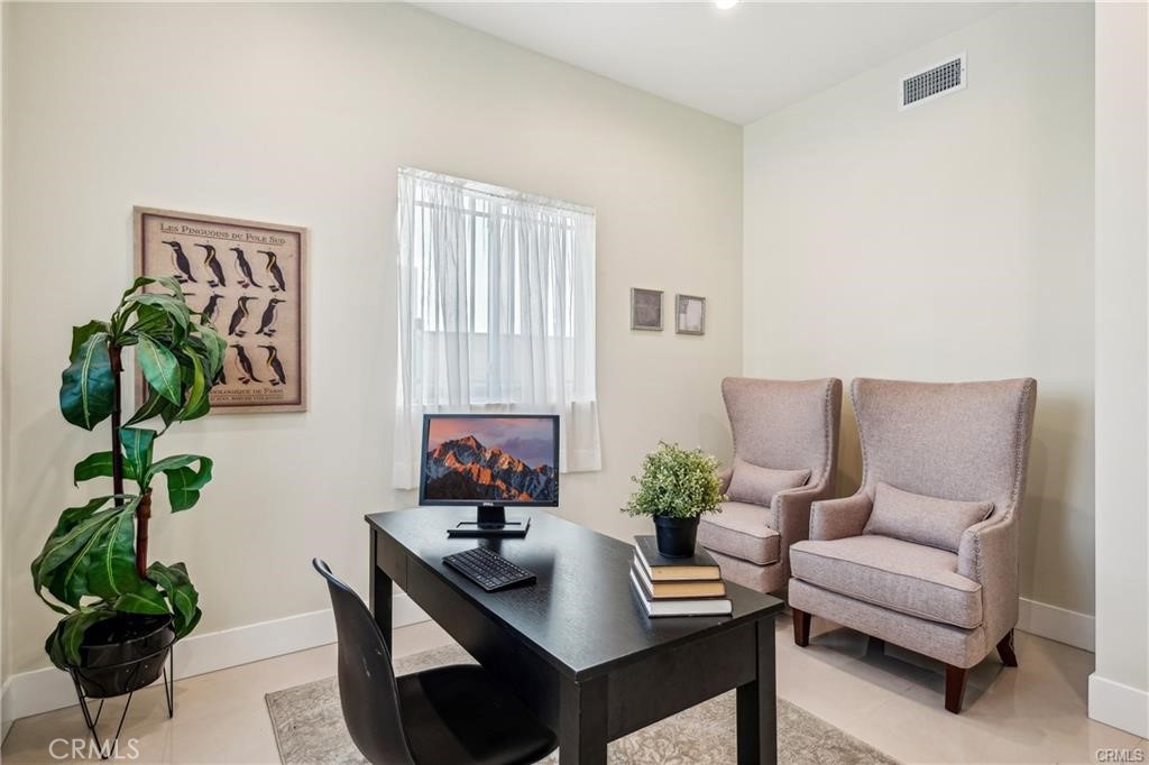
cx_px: 574
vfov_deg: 70.4
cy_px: 382
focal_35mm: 17
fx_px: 542
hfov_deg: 93.3
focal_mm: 11
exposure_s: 1/9
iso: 160
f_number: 8
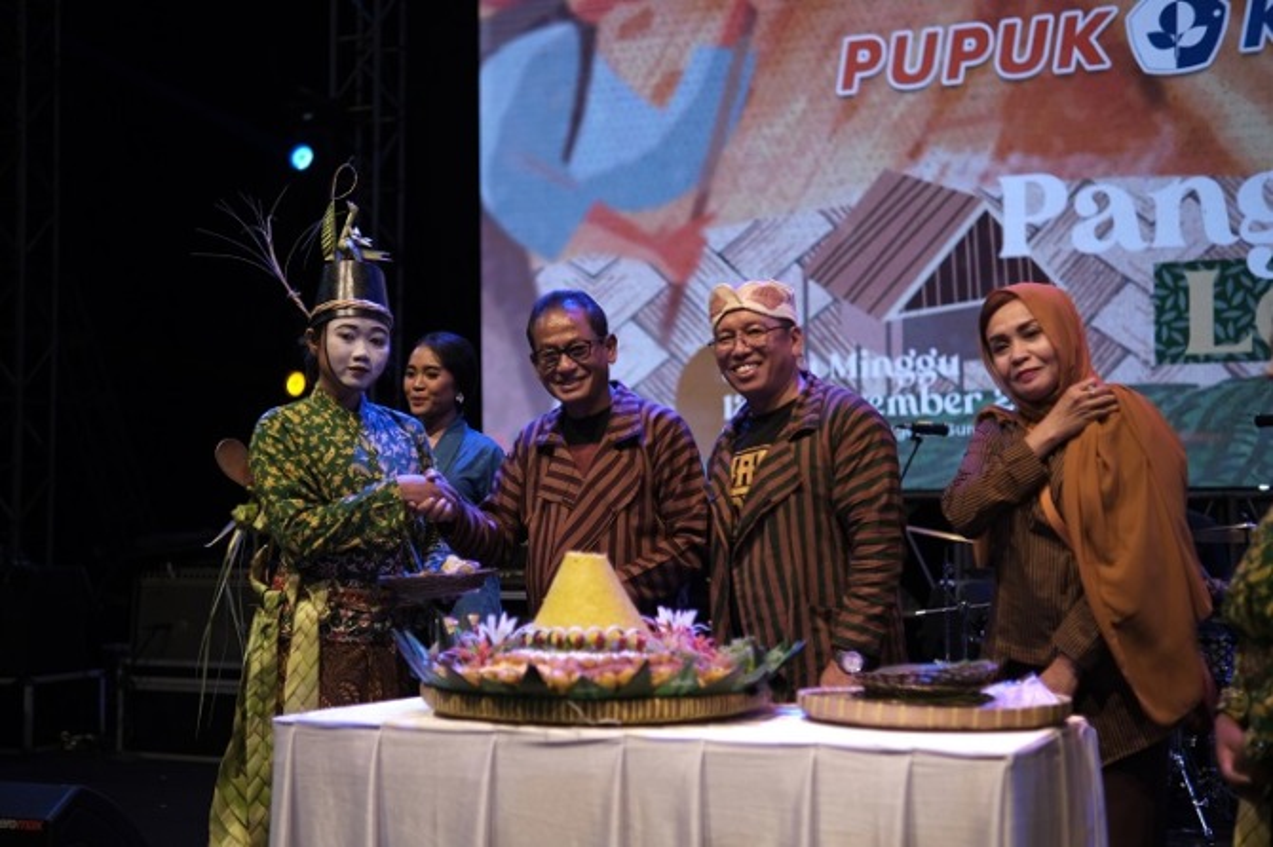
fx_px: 1767
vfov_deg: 27.0
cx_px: 636
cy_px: 424
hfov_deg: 39.6
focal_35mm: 50
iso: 80
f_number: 1.4
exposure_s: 1/120
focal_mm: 33
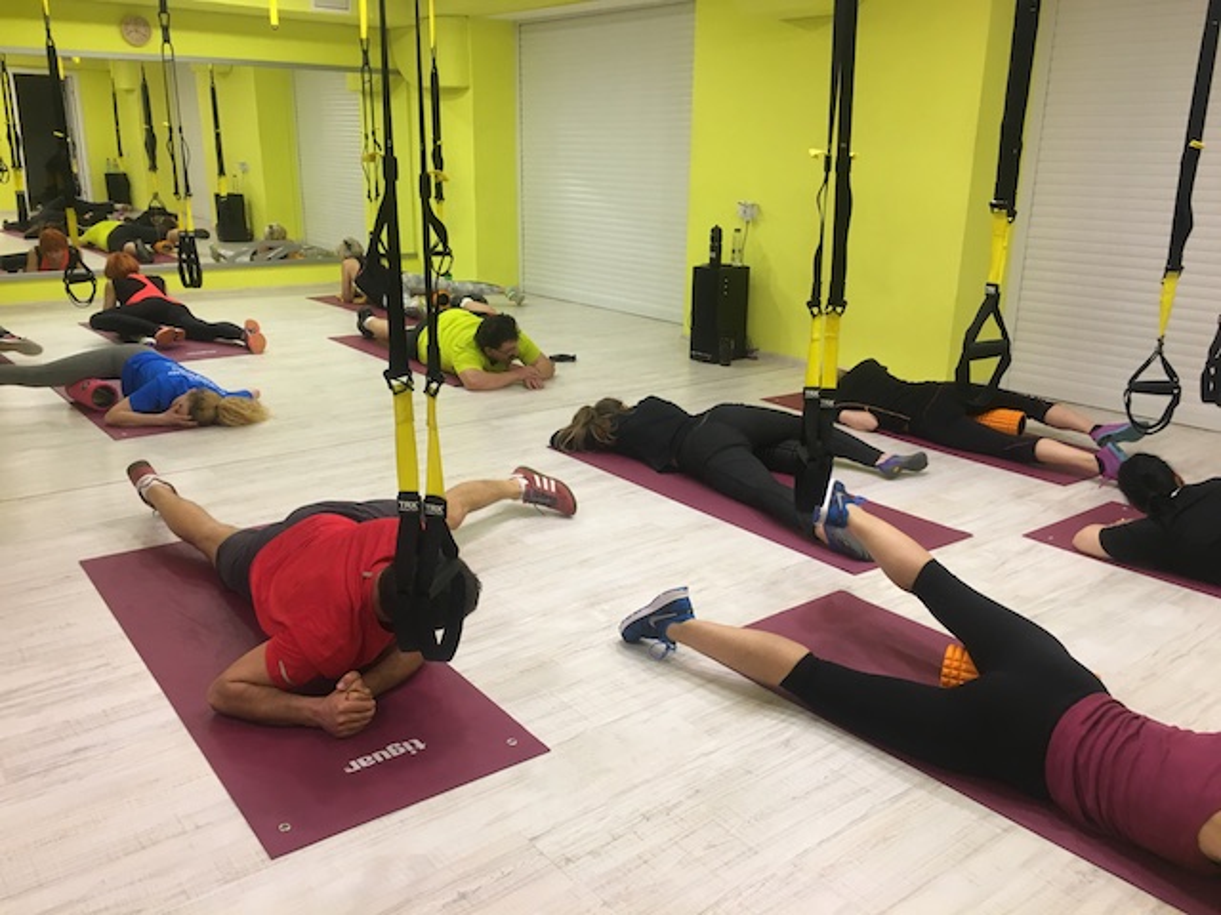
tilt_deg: -15.5
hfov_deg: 61.7
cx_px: 610
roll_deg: +0.3
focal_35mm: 29
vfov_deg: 48.2
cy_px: 458
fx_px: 1023
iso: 100
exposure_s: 1/33
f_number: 2.2
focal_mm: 4.15
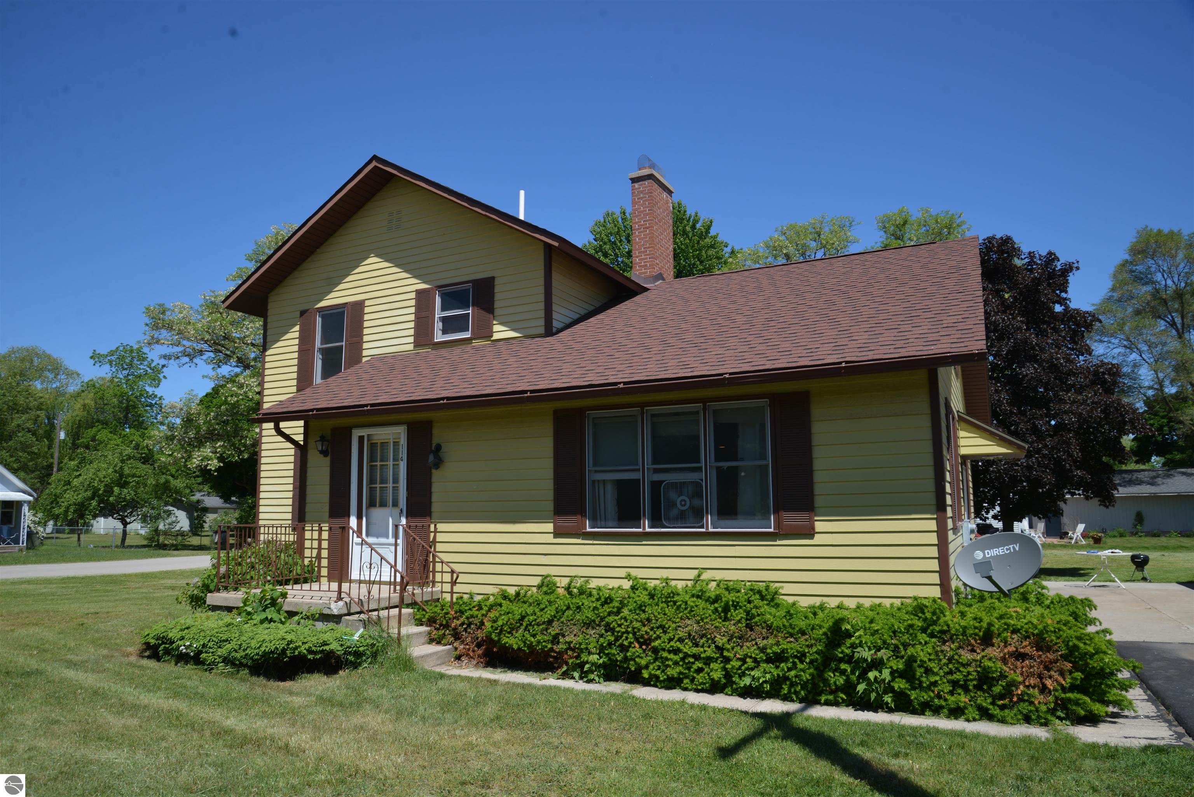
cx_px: 597
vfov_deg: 53.2
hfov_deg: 73.7
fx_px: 796
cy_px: 398
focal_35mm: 24
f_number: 8
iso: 125
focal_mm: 24
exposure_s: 1/250
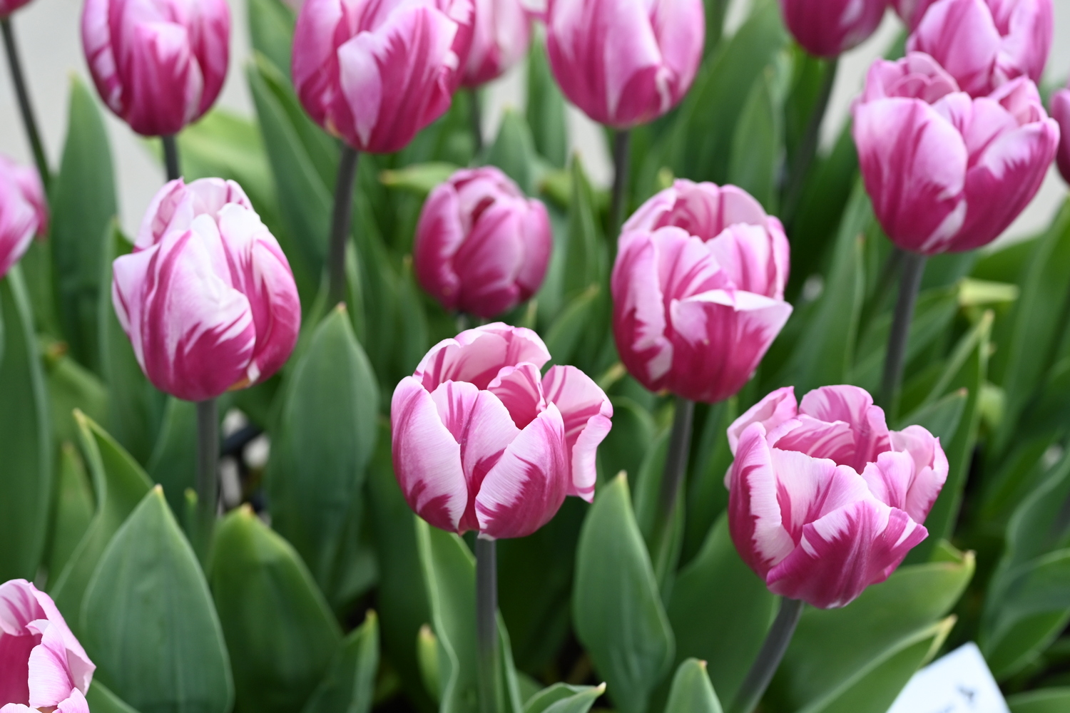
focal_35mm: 50
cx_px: 535
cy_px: 356
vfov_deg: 27.0
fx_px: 1486
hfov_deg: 39.6
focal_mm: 50
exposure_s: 1/800
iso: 640
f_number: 6.3
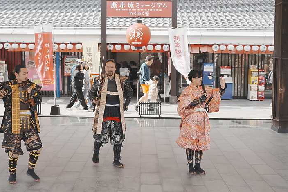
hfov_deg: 38.9
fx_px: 408
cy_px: 86
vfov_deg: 26.5
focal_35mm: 51
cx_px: 134
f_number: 4
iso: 125
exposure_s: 1/250
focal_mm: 46
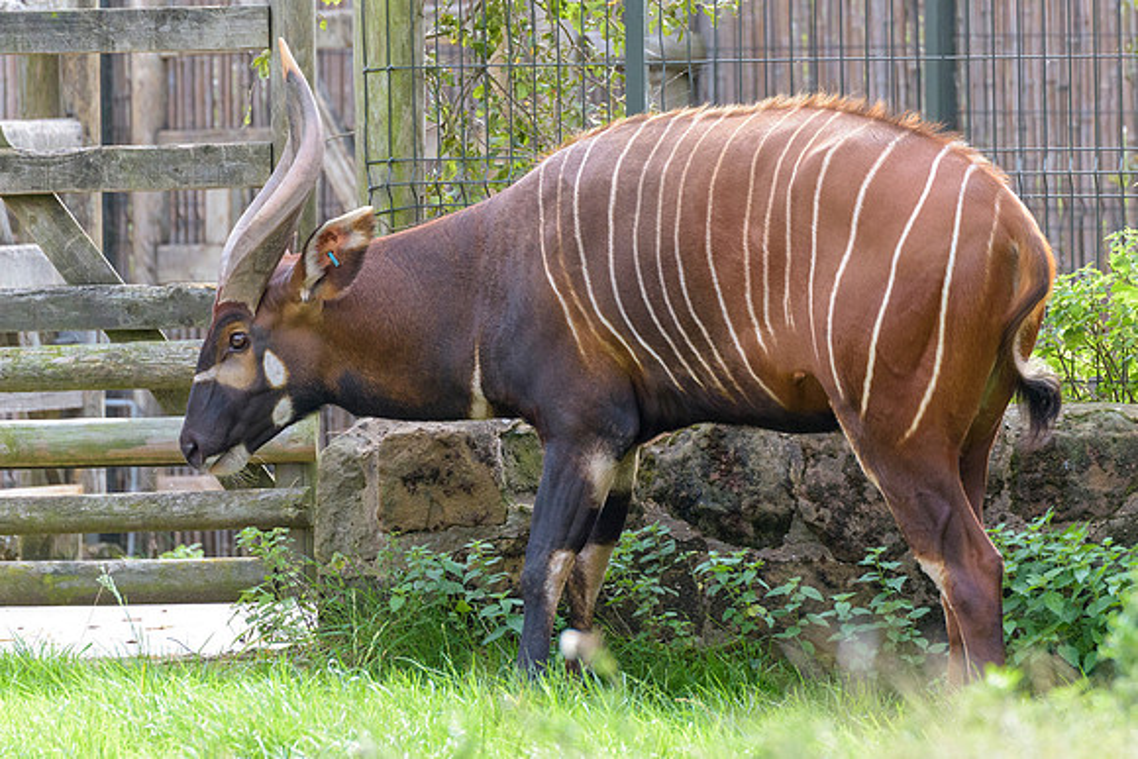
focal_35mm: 615
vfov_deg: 2.2
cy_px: 269
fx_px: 19444
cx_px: 659
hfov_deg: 3.4
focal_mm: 400
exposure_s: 1/800
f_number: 5.6
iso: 1400
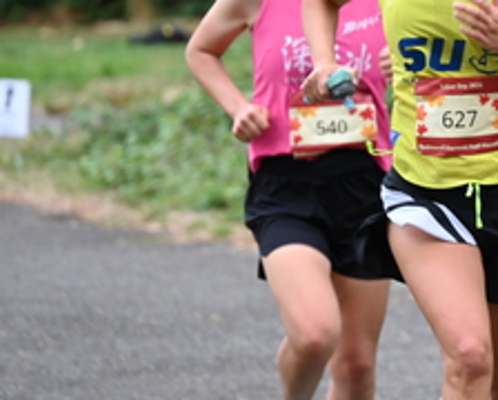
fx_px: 6792
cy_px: 8
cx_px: 547
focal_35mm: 460
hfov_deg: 4.2
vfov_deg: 3.4
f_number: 6.3
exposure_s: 1/250
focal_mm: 200
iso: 1100
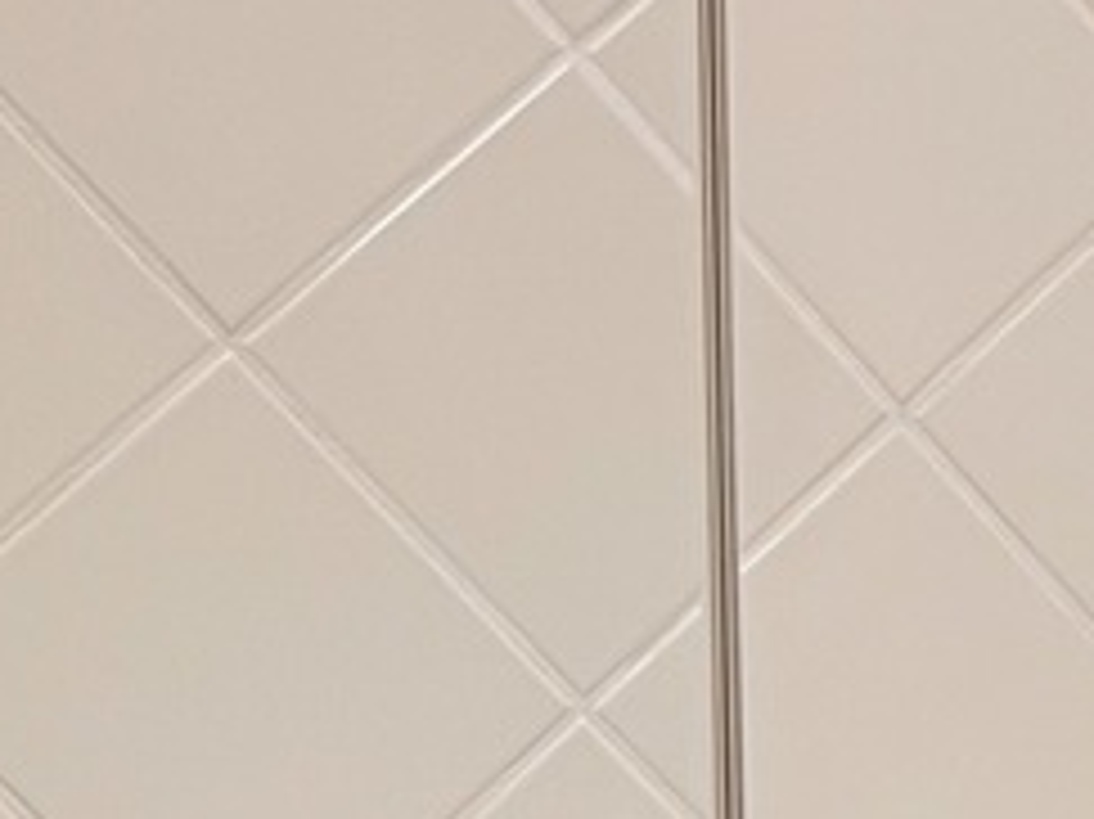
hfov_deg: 11.2
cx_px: 2404
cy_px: 1422
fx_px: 4865
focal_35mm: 154
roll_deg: +0.2
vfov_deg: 9.2
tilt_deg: -1.3
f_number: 1.5
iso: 100
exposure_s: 1/60
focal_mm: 5.7
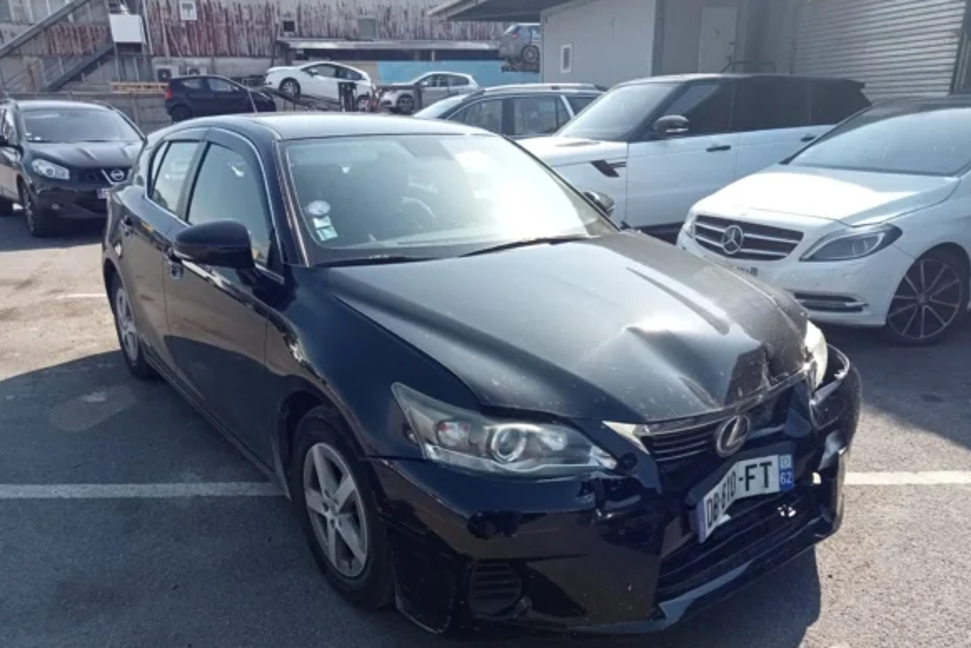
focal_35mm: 30
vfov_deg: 43.5
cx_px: 492
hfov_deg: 61.9
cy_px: 369
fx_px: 809
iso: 100
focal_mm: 3.46
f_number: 2.2
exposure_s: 1/475
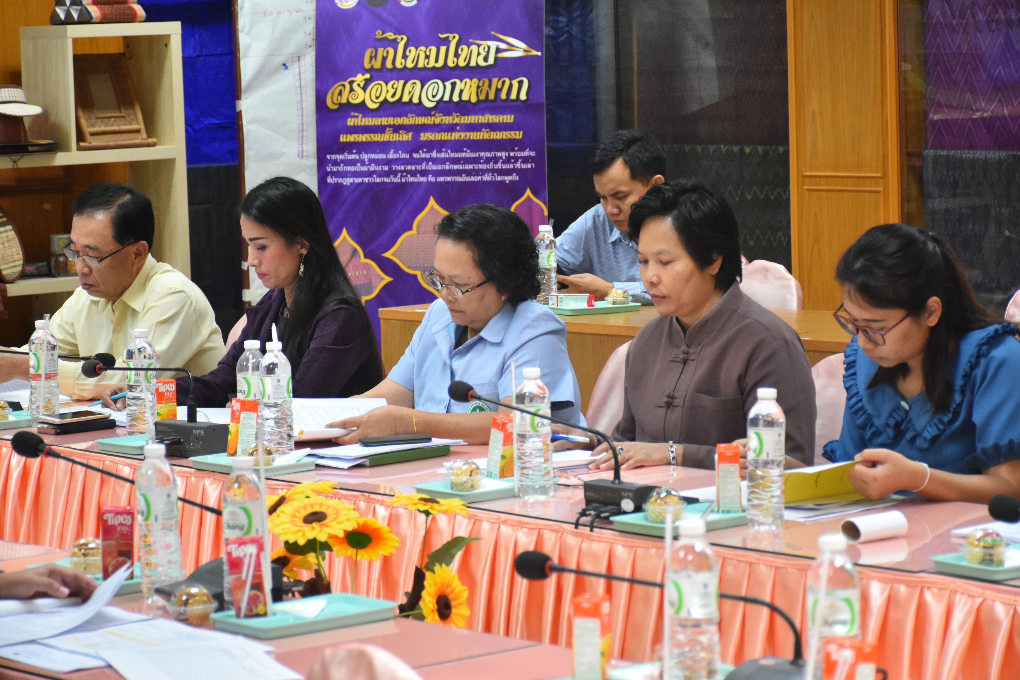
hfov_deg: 18.2
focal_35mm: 112
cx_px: 510
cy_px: 340
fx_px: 3187
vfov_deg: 12.2
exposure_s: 1/60
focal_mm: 75
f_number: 5
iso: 1600
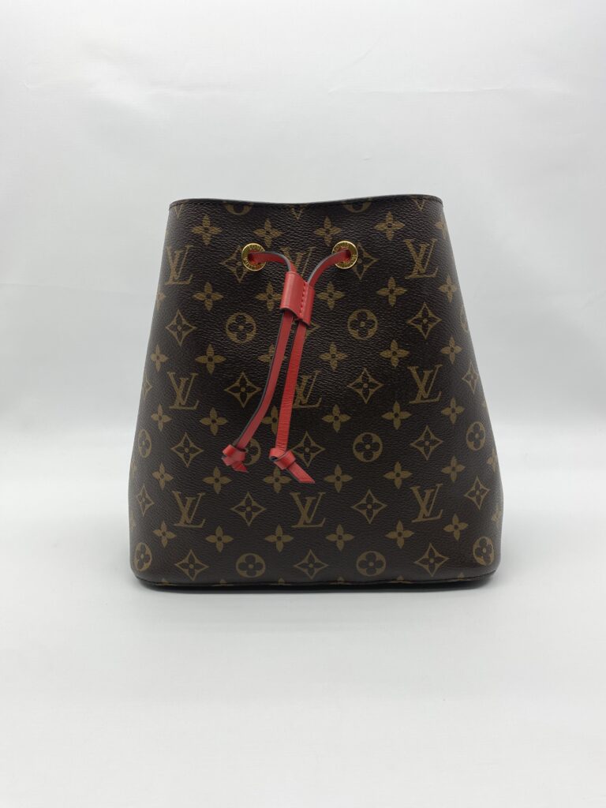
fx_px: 607
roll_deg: +0.0
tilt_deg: -7.4
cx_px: 303
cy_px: 404
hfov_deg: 53.1
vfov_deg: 67.3
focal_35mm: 26
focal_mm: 4.25
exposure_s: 1/142
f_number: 1.8
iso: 32
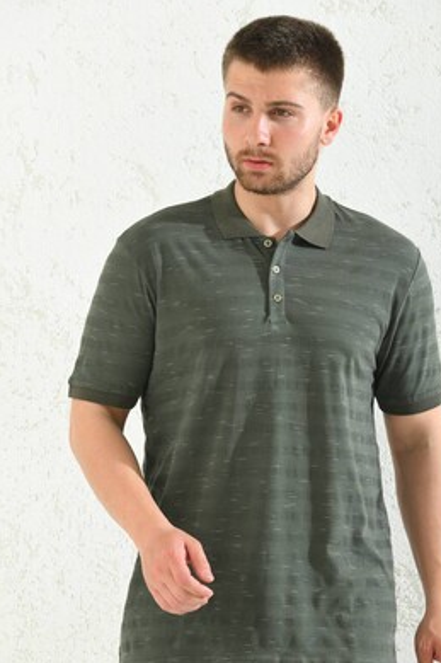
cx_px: 250
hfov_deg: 6.2
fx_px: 4083
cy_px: 416
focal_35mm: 222
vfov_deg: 9.3
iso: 125
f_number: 7.1
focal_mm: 160
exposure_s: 1/160
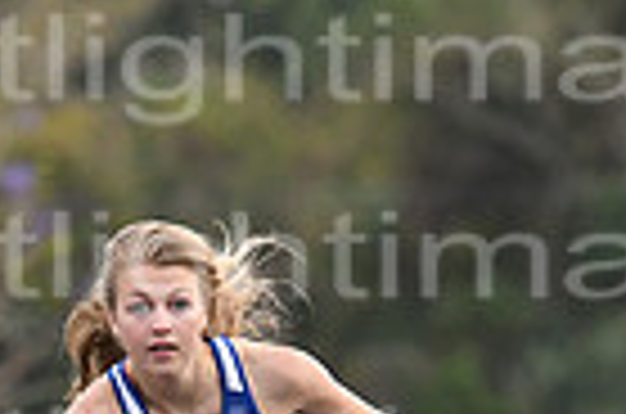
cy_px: 758
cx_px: 315
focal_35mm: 1161
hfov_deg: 1.8
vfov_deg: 1.2
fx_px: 20144
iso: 800
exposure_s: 1/1600
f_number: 4
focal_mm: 185
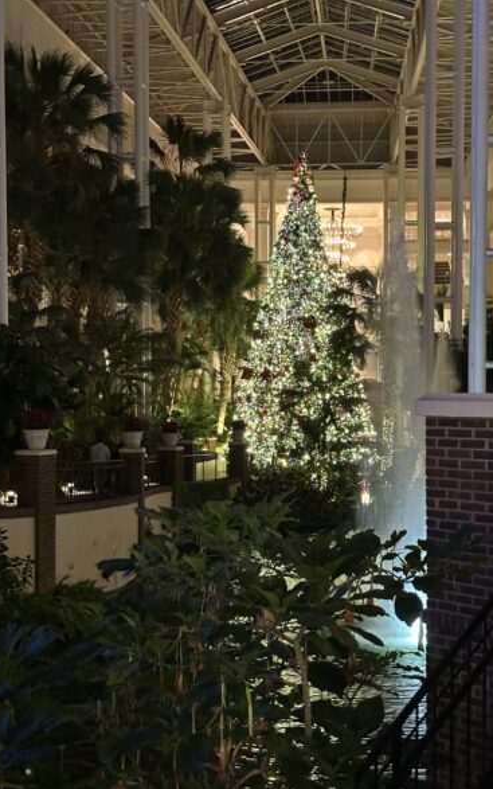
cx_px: 290
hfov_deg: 24.8
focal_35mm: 52
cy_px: 401
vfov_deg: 38.9
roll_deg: -0.6
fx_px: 1118
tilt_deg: +0.2
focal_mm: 6.86
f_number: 1.78
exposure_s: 1/24
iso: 640
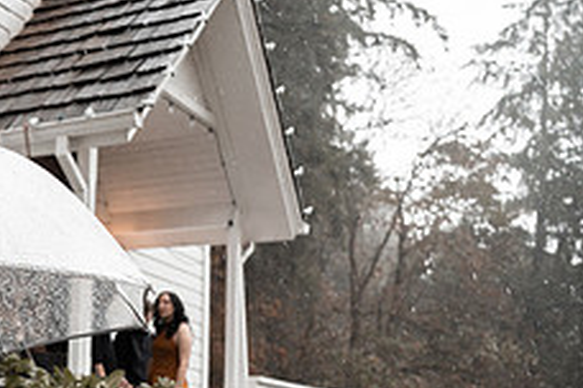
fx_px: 1004
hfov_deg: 28.2
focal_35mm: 62
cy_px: 341
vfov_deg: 21.5
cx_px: -121
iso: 800
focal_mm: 24
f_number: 2.8
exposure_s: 1/640
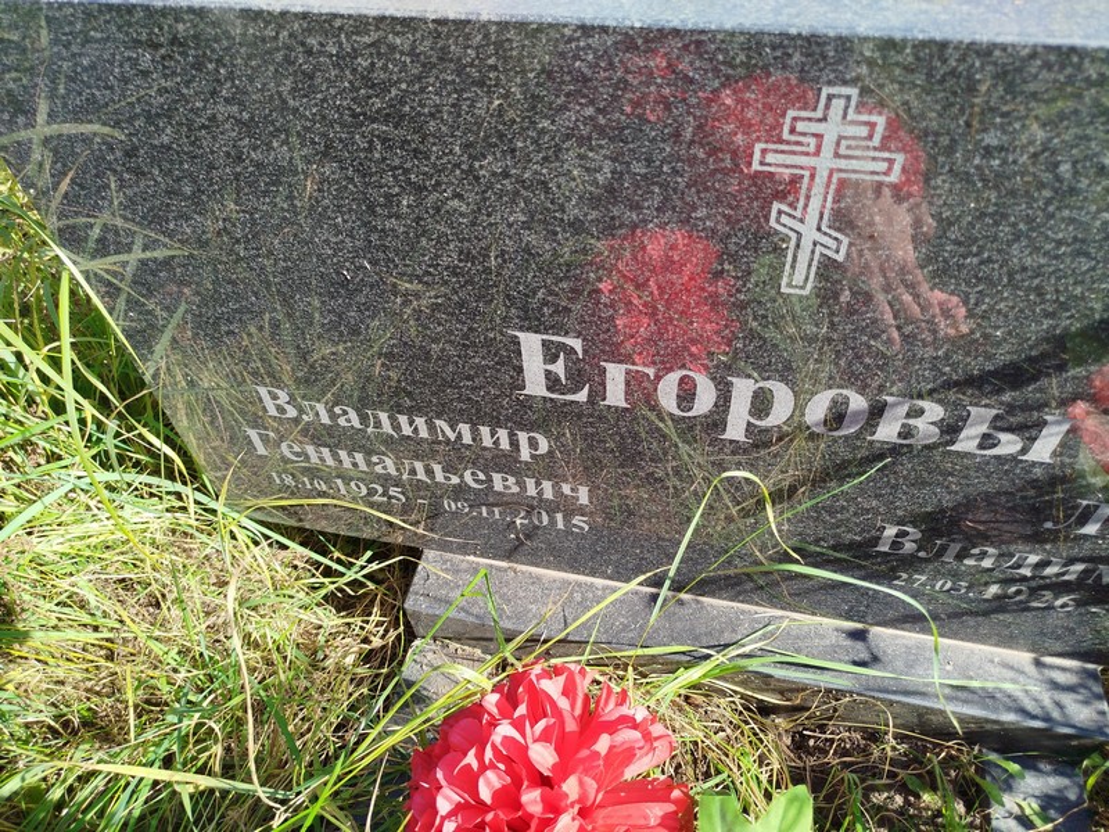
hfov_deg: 71.6
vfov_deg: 56.8
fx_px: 769
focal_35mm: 24
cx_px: 554
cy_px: 416
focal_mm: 5.31
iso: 50
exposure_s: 1/356
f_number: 1.7
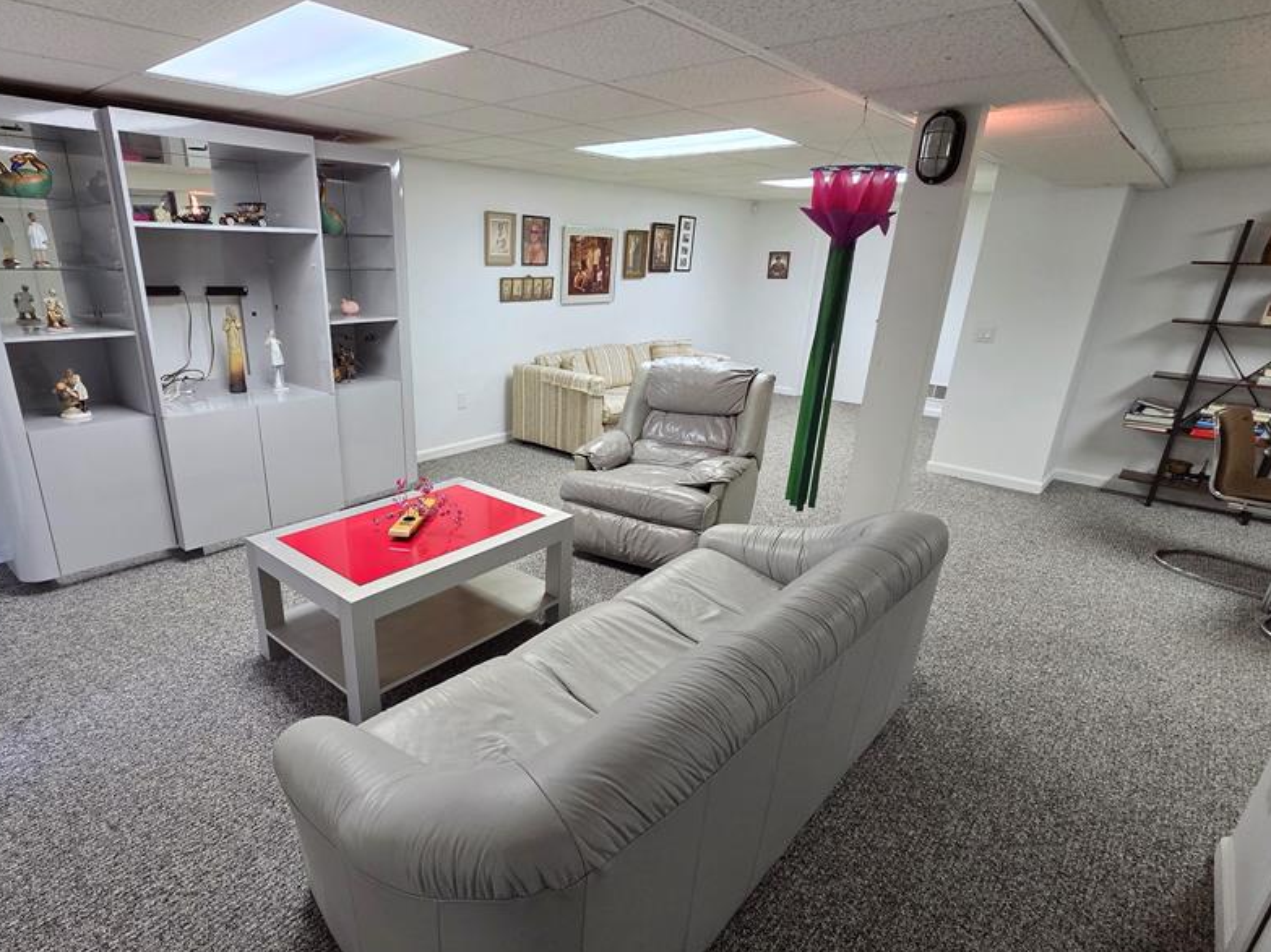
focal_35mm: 17
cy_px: 500
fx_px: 624
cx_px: 523
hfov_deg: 90.1
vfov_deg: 74.7
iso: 250
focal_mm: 2.2
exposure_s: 1/120
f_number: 2.2
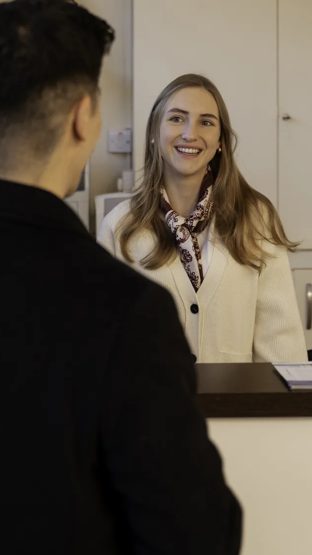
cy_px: 118
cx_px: 167
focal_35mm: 80
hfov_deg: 15.1
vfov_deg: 26.1
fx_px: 1176
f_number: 2.8
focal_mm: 45
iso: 400
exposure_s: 1/320
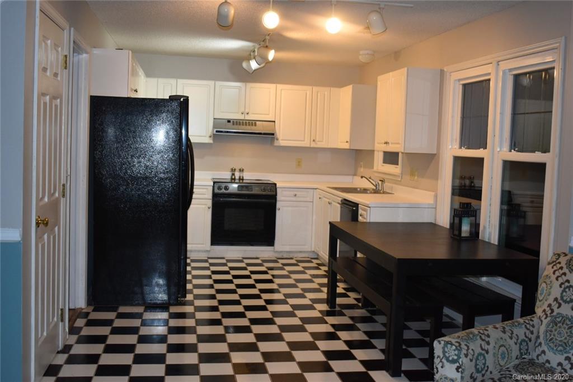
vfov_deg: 34.2
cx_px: 286
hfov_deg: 49.6
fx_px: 621
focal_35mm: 39
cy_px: 191
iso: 1000
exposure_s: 1/125
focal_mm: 26
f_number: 4
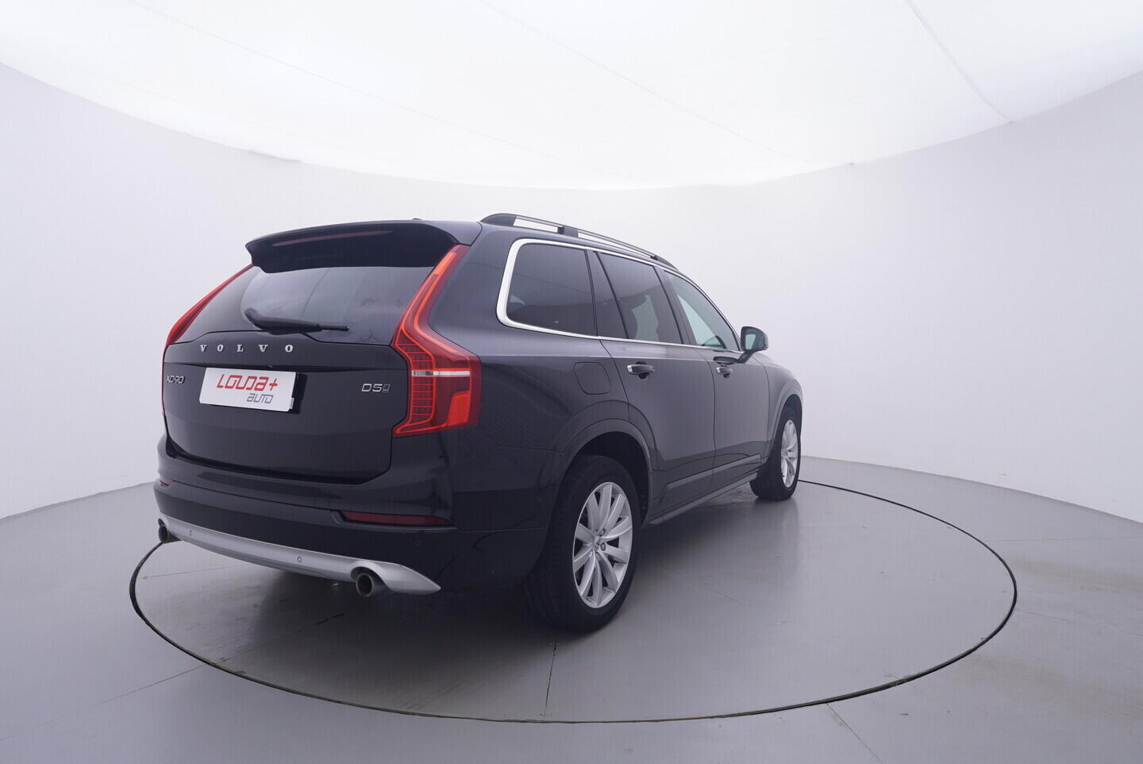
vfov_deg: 56.2
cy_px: 382
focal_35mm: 22
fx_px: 715
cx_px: 572
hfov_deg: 77.3
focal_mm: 15
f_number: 5
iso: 200
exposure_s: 1/80
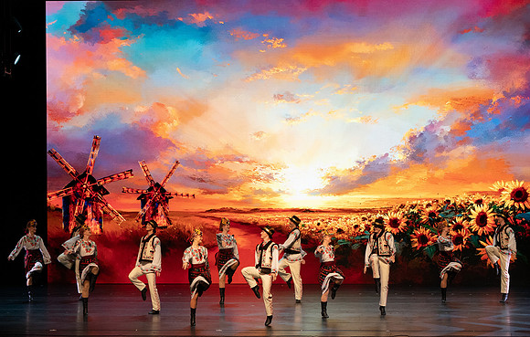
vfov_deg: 10.9
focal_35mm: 121
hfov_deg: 17.1
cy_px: 153
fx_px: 1761
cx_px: 296
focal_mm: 100
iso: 4000
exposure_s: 1/400
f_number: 5.6
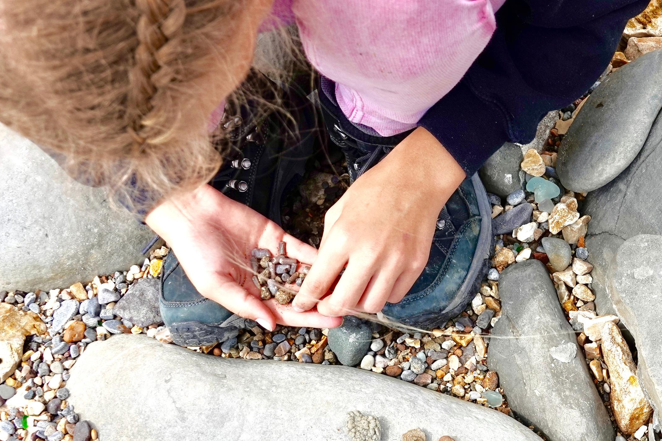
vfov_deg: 18.5
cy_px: 334
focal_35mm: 73
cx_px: 586
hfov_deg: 26.8
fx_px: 1342
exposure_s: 1/640
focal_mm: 15.2
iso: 100
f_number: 4
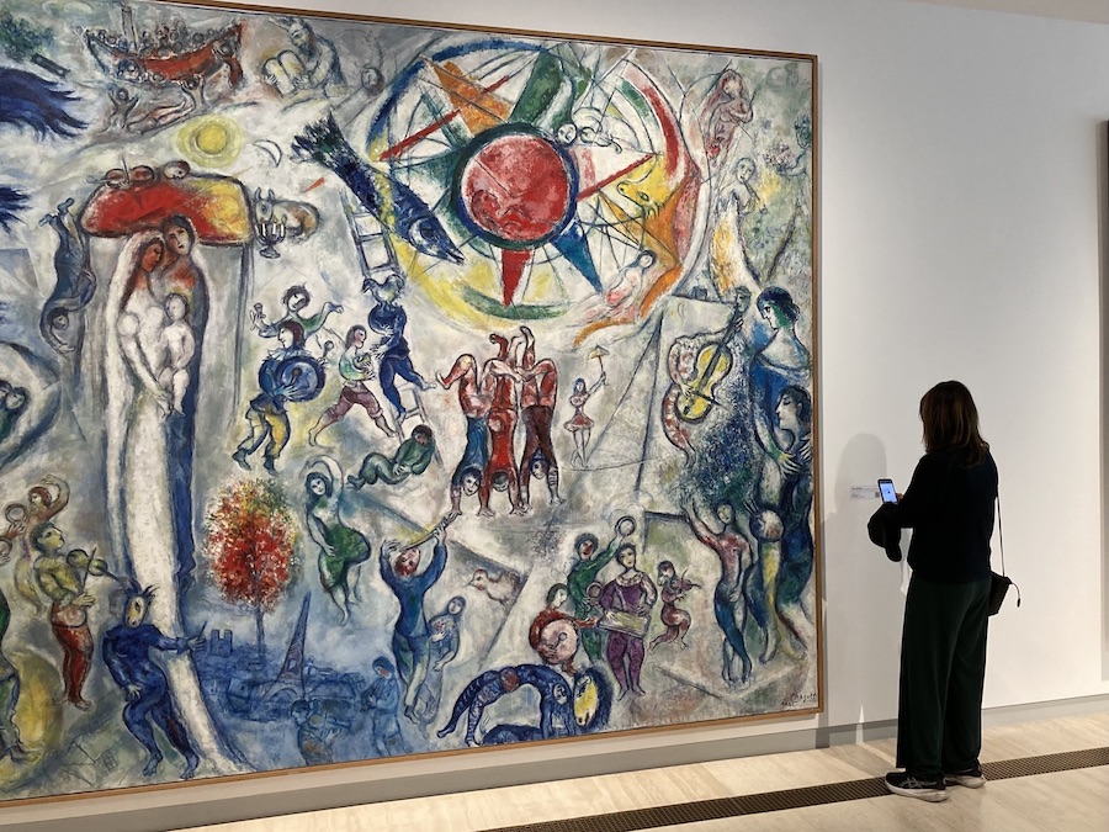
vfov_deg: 49.7
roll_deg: +0.8
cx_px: 554
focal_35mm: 28
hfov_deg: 63.4
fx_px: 897
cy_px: 416
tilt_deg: +1.0
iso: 100
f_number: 1.8
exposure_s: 1/60
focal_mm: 3.99
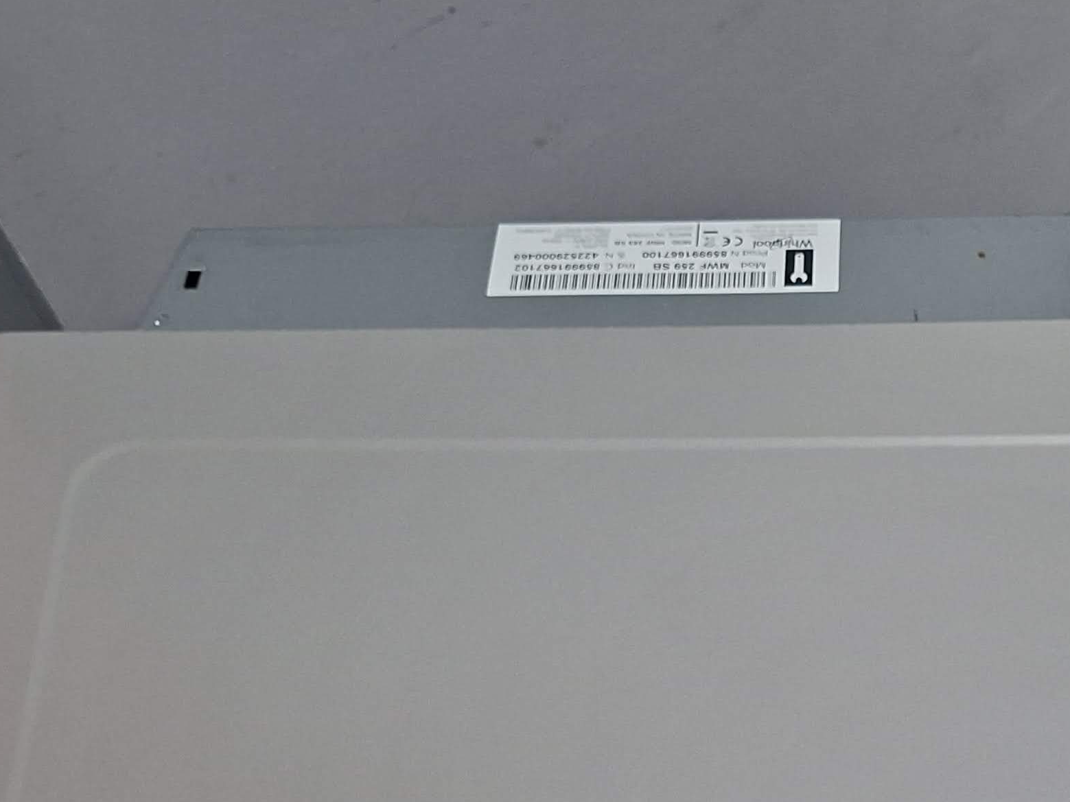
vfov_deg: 23.2
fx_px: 1824
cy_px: 894
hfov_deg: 31.9
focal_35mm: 59
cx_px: 838
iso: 320
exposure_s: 1/100
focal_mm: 5.54
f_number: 1.8
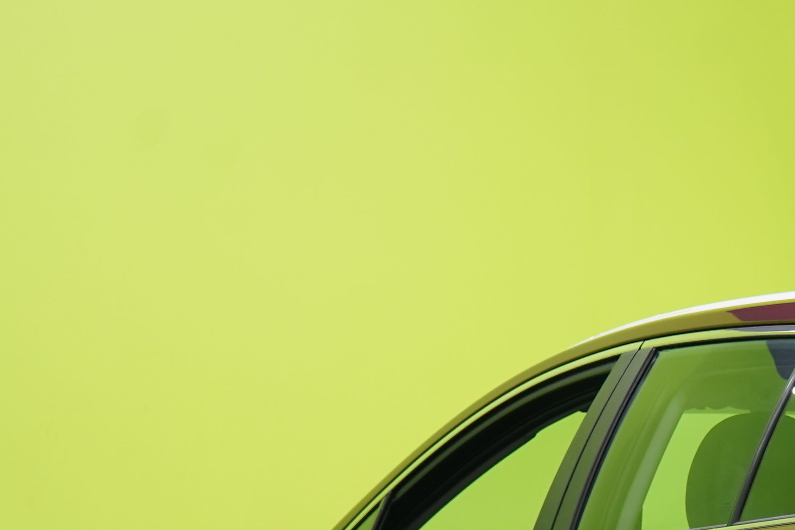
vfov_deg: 8.0
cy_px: 660
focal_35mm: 169
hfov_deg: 11.8
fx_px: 3731
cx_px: 1082
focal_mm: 53
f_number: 5
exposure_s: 1/25
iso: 400
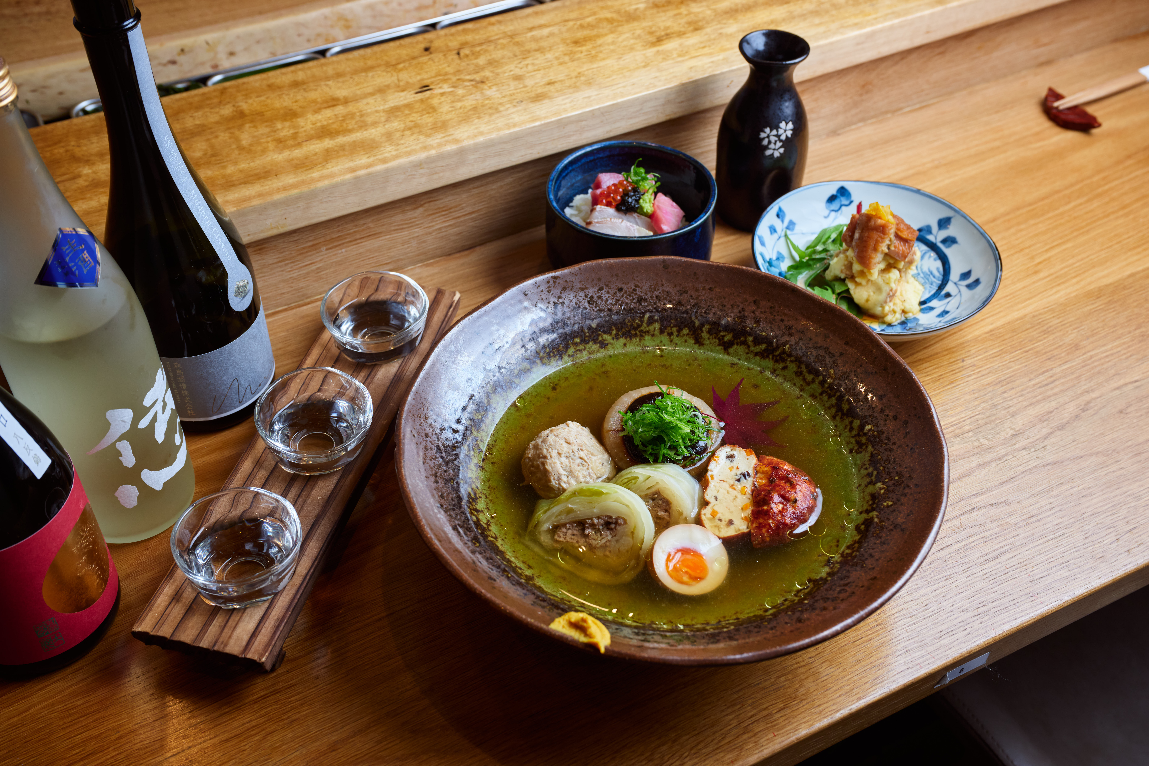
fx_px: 1277
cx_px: 574
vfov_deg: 33.4
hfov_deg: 48.5
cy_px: 383
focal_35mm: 40
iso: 250
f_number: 6.3
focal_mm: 40
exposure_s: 1/125
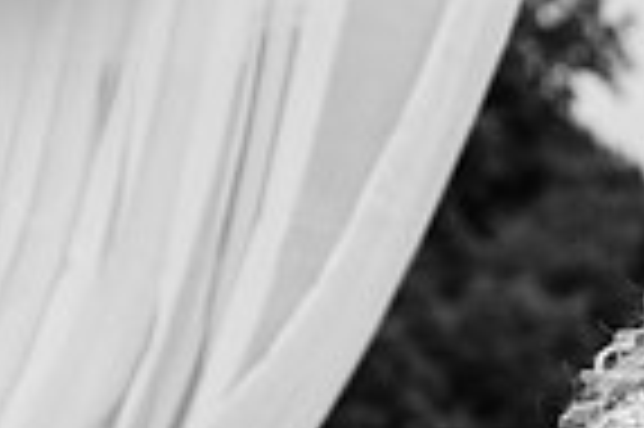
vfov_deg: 4.6
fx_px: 5271
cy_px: 524
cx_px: 1040
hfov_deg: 6.9
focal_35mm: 295
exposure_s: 1/250
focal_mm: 70
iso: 50
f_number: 4
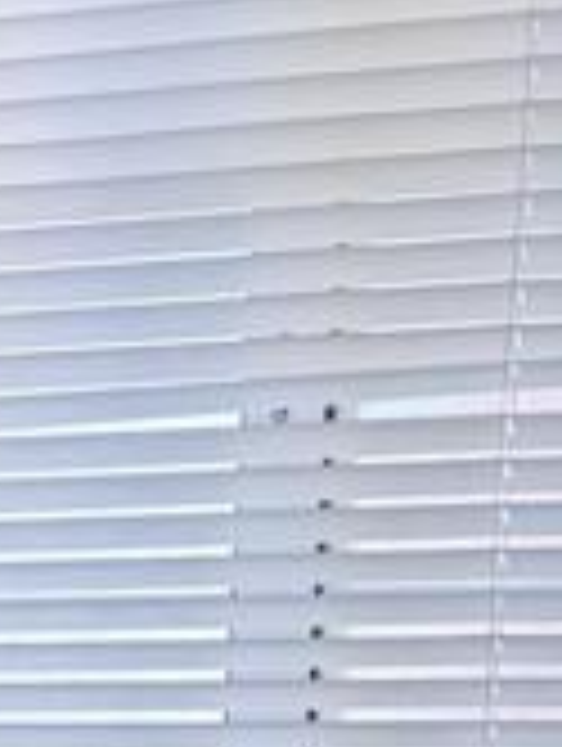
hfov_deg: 9.7
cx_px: -360
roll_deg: -0.9
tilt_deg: -6.1
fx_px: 3196
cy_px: 1210
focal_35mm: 148
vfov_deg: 12.5
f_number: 1.78
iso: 80
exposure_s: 1/207
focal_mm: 6.76
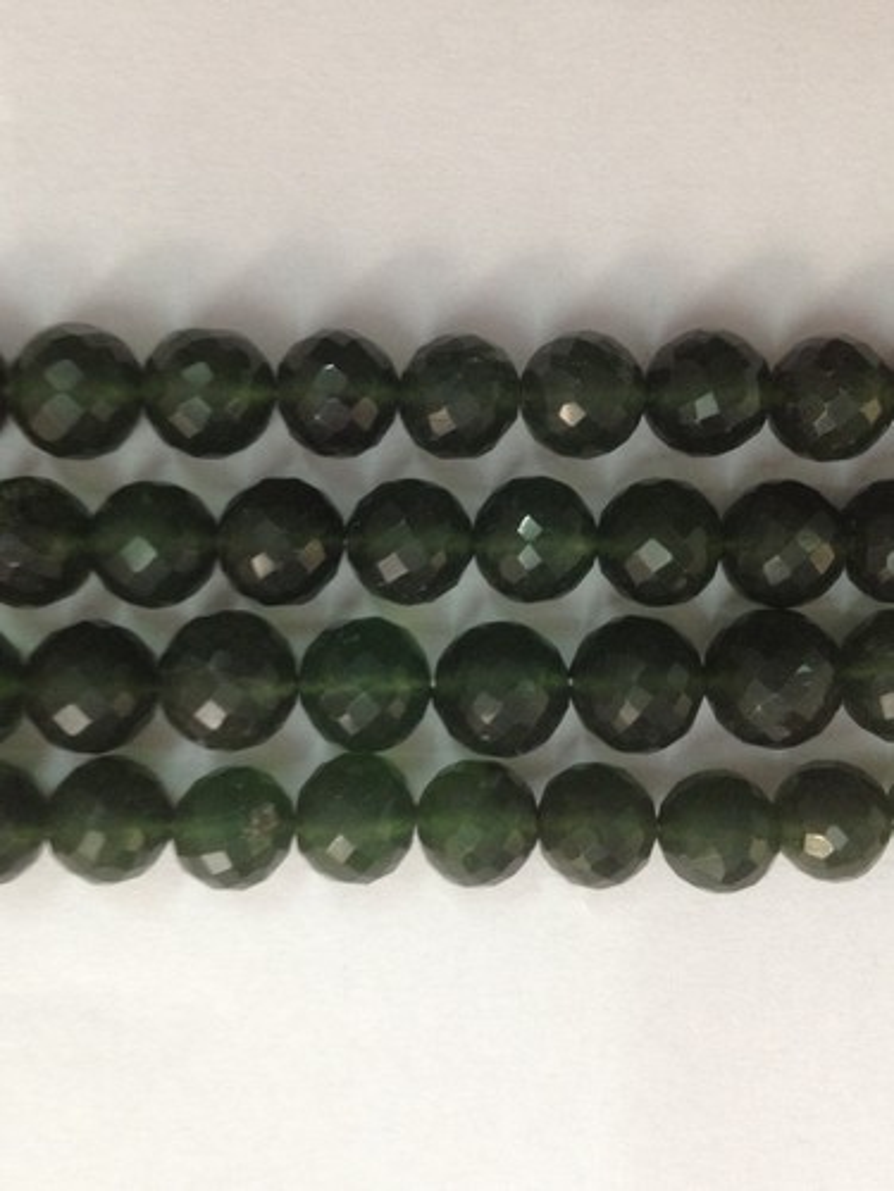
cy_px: 596
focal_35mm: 35
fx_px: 1205
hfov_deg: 40.7
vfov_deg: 52.6
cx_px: 447
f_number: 2.4
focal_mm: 4.28
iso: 125
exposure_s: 1/20
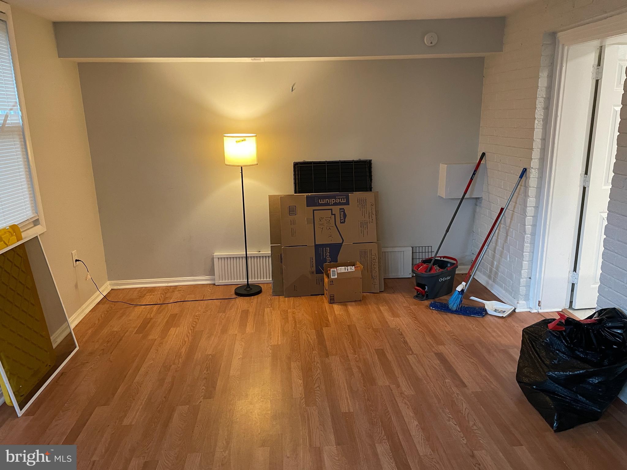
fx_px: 471
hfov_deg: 67.3
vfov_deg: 53.1
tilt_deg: -14.1
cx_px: 314
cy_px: 235
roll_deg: +1.0
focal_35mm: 26
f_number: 1.6
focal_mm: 4.2
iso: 320
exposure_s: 1/60
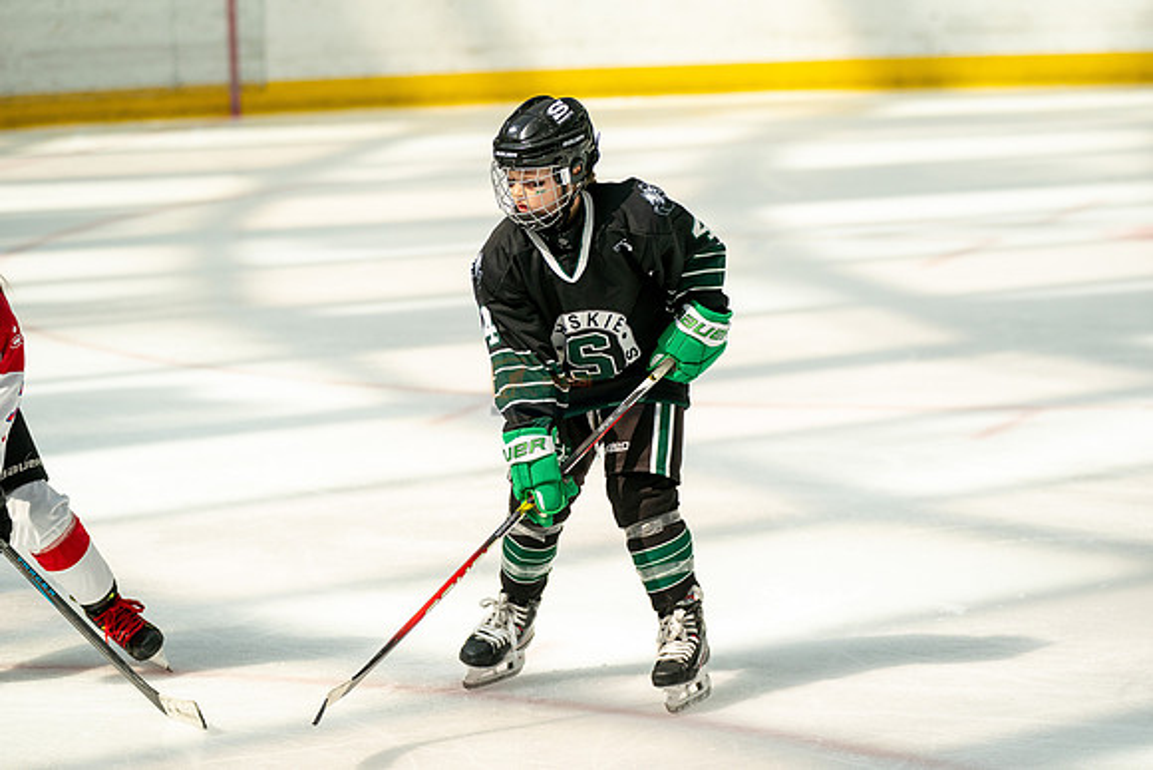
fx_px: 5318
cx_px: 576
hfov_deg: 12.4
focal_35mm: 166
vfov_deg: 8.3
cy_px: 385
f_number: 3.5
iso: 1600
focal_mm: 166
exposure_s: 1/4000
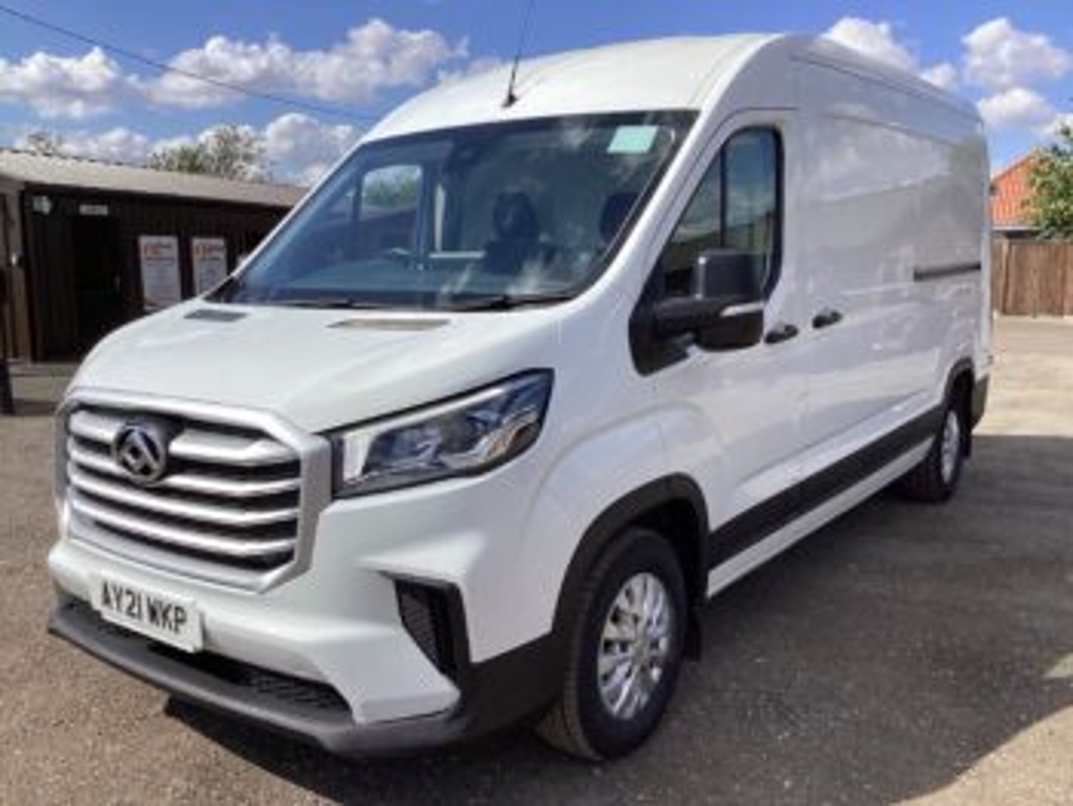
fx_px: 962
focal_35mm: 31
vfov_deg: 45.5
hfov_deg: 58.3
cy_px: 403
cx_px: 536
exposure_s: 1/2203
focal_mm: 3.3
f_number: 2.4
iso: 25
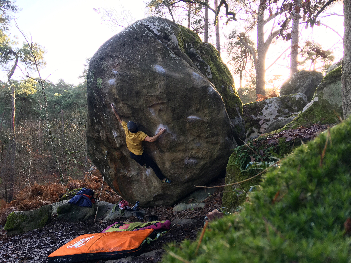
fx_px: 294
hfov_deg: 61.7
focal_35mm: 29
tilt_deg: +1.8
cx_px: 176
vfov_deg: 48.2
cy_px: 132
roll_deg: -0.8
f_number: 2.2
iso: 32
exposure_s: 1/100
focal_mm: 4.15
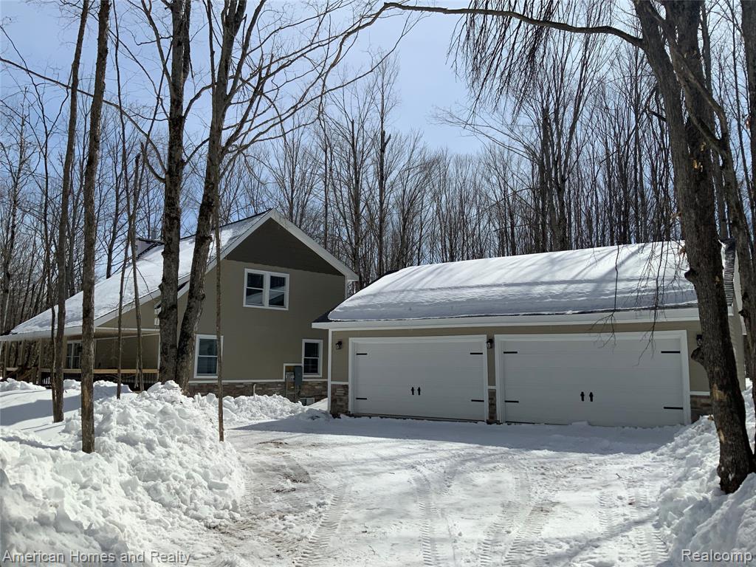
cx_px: 378
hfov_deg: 61.7
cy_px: 284
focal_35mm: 29
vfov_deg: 48.2
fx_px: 633
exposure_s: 1/5263
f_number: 1.8
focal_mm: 3
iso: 20
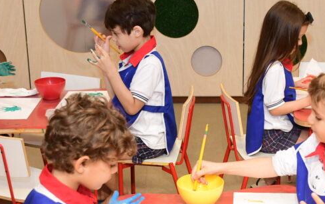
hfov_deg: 26.1
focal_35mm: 79
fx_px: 700
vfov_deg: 16.5
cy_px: 138
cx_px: 205
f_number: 4
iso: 1250
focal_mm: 25
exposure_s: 1/160
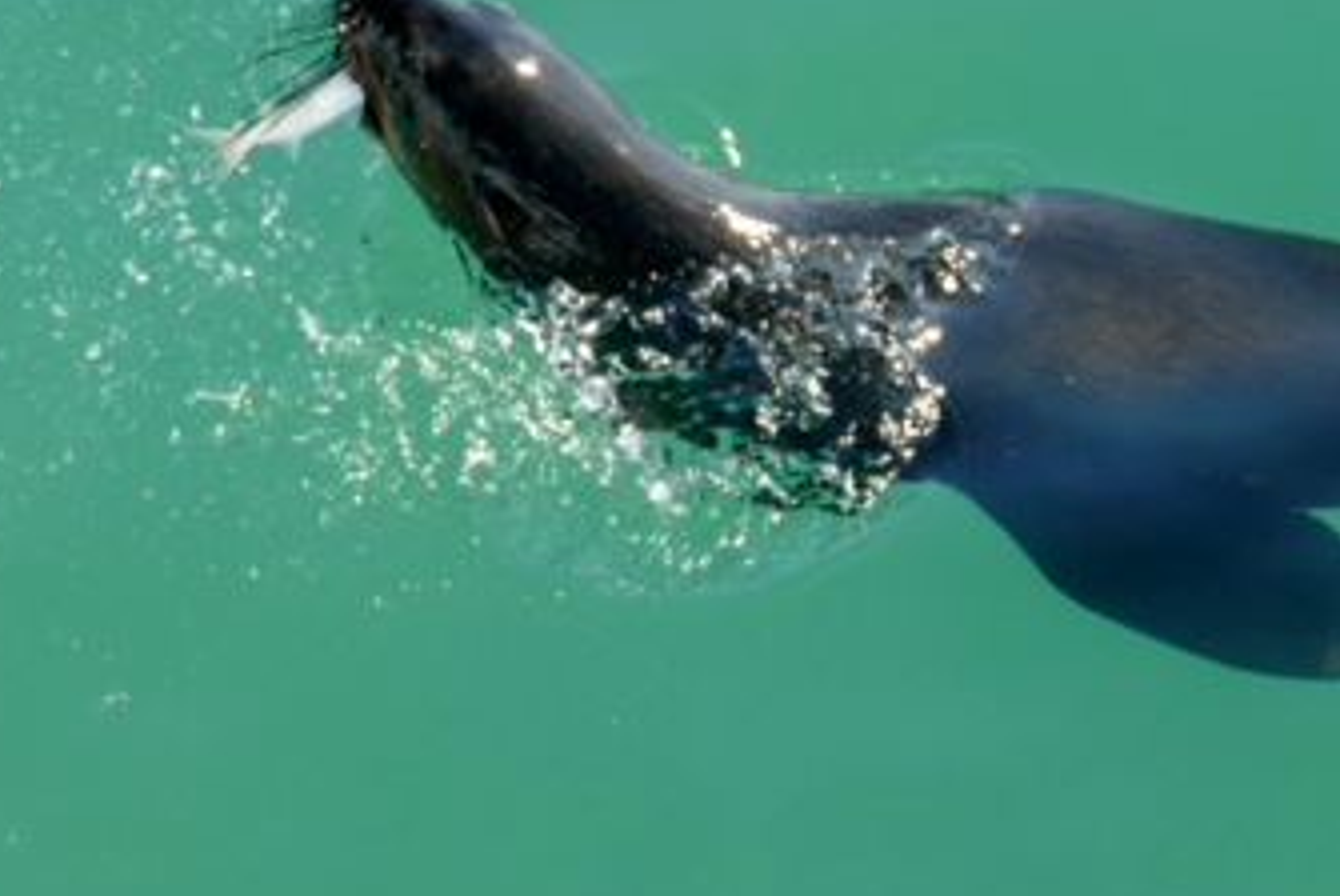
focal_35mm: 145
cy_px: 214
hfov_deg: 14.0
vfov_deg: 9.5
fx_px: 5402
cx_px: 1140
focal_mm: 29.59
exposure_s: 1/640
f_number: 3.7
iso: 125
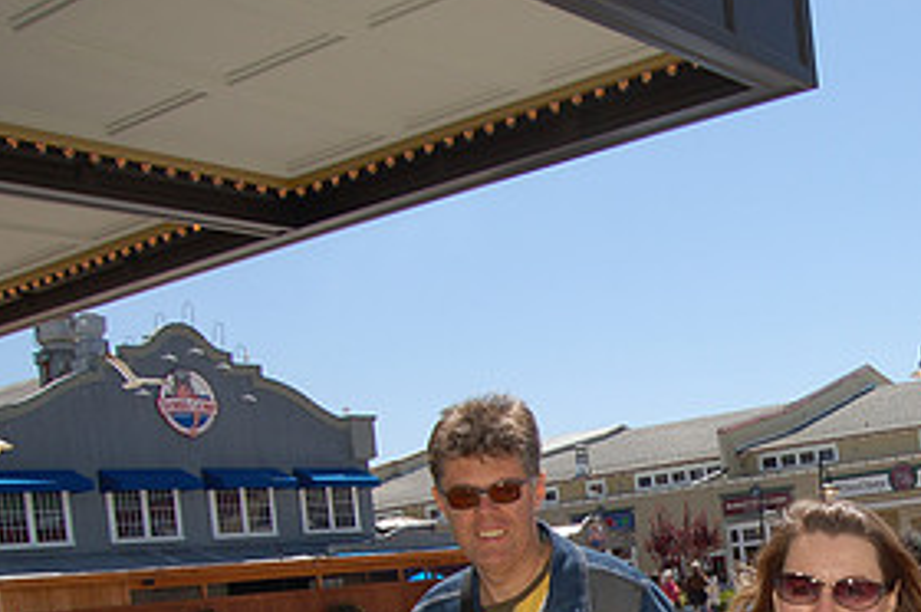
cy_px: 609
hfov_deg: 33.3
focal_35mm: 56
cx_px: 872
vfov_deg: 23.2
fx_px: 1431
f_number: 7.1
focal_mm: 18
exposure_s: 1/500
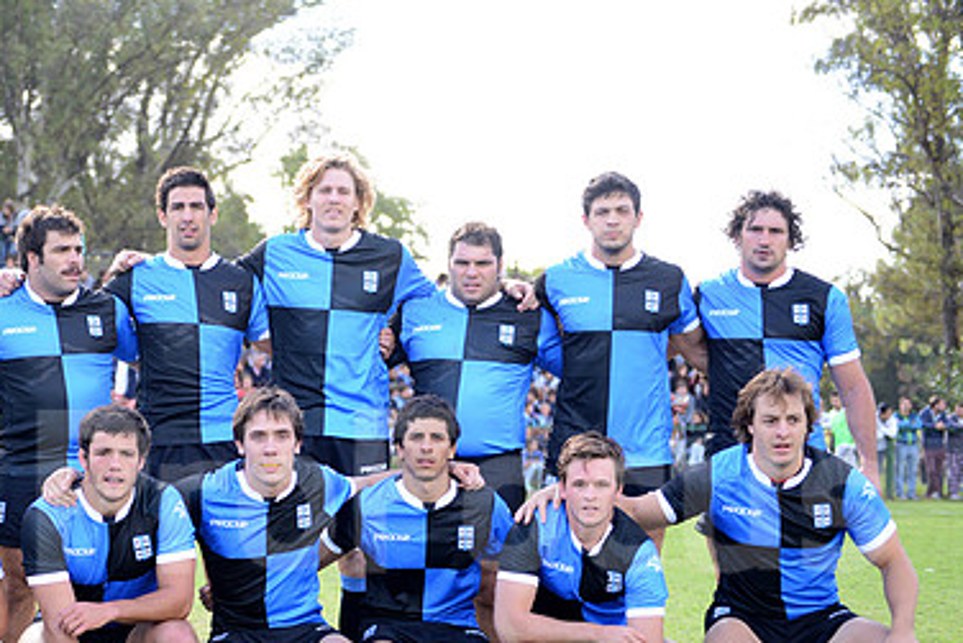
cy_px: 485
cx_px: 243
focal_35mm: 74
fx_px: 1980
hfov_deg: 27.0
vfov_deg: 18.3
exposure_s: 1/1000
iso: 500
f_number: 2.8
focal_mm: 48
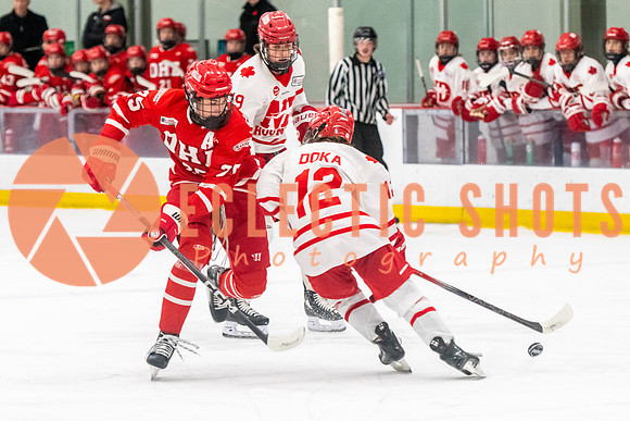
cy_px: 201
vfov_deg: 6.1
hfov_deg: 9.2
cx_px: 276
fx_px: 3917
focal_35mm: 224
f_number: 2.8
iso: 4000
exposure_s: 1/800
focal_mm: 105
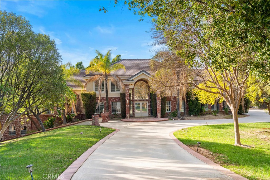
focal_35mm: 30
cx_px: 135
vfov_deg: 43.6
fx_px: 225
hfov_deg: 61.9
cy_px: 90
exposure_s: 1/30
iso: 100
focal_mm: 30
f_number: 6.3
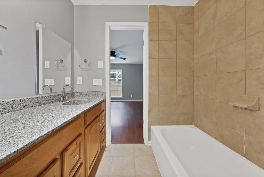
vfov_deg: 90.1
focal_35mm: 12
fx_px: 88
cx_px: 132
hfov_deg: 112.6
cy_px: 88
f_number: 9
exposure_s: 1/3
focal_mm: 12
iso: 640
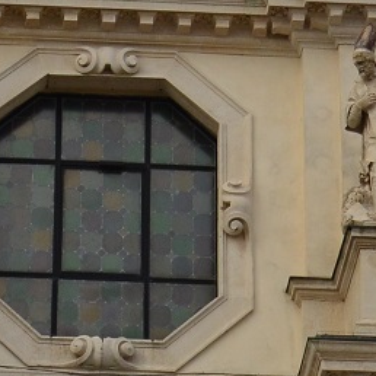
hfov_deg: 6.3
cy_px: -138
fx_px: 3387
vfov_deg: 6.3
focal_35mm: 276
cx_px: 103
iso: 320
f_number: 4.5
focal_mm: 35
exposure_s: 1/2000
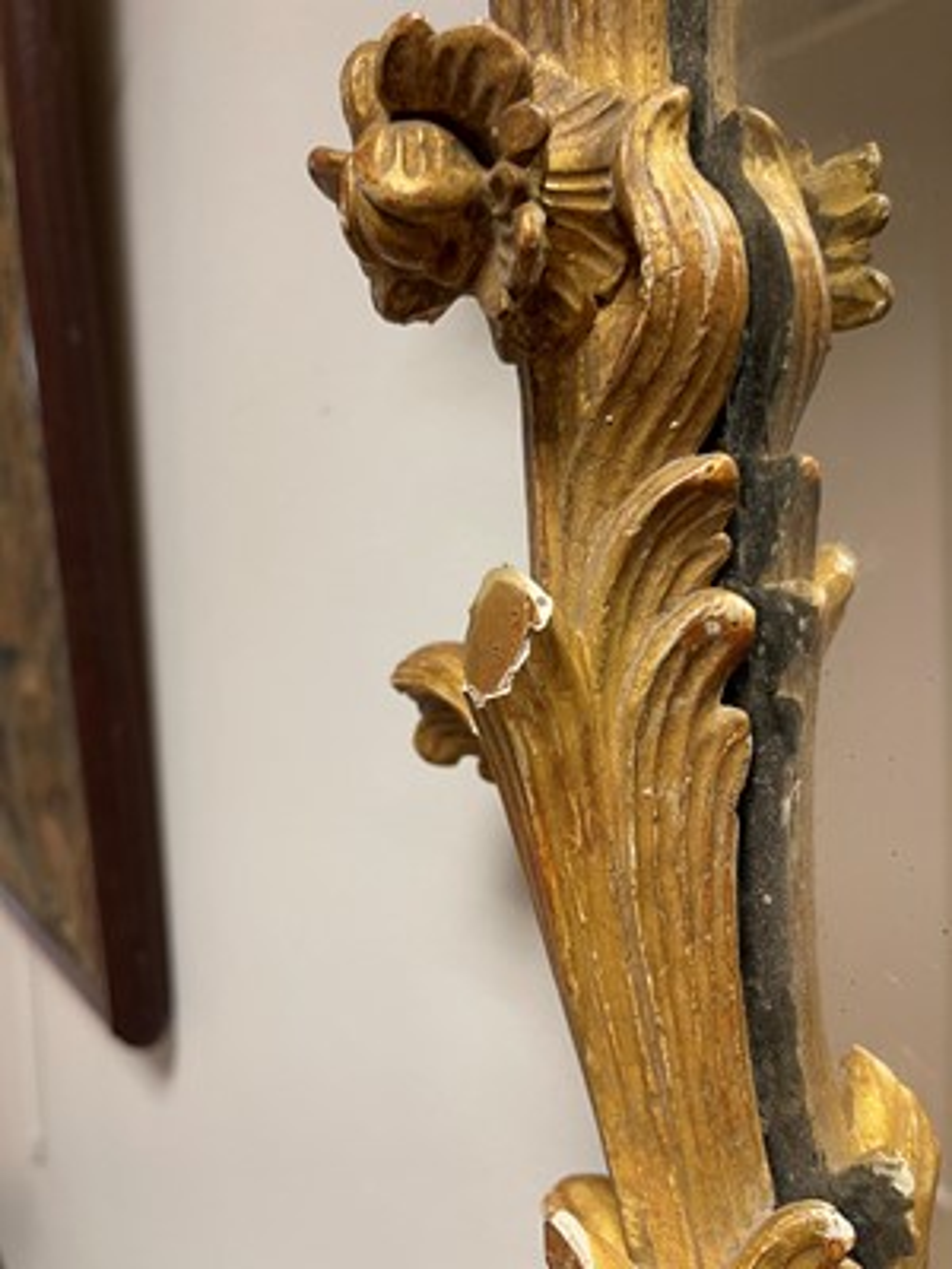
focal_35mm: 26
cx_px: 476
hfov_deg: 53.1
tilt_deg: -3.9
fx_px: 953
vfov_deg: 67.3
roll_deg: -0.1
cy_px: 634
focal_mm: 5.1
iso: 80
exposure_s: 1/50
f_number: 1.6
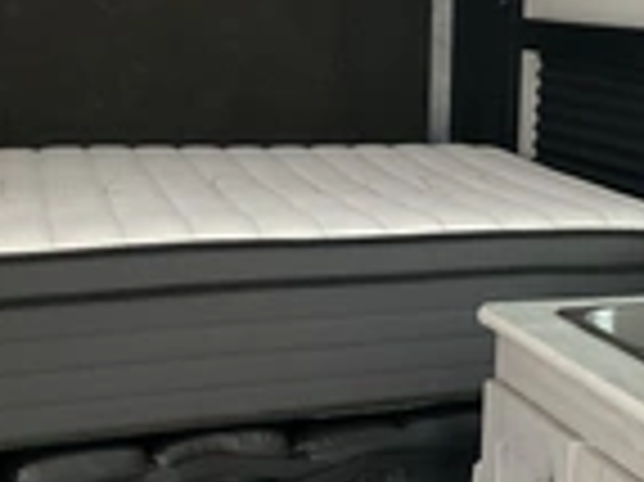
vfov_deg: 18.1
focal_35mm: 81
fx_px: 1506
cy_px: 153
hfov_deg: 21.6
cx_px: 851
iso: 125
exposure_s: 1/60
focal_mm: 3
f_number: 1.8
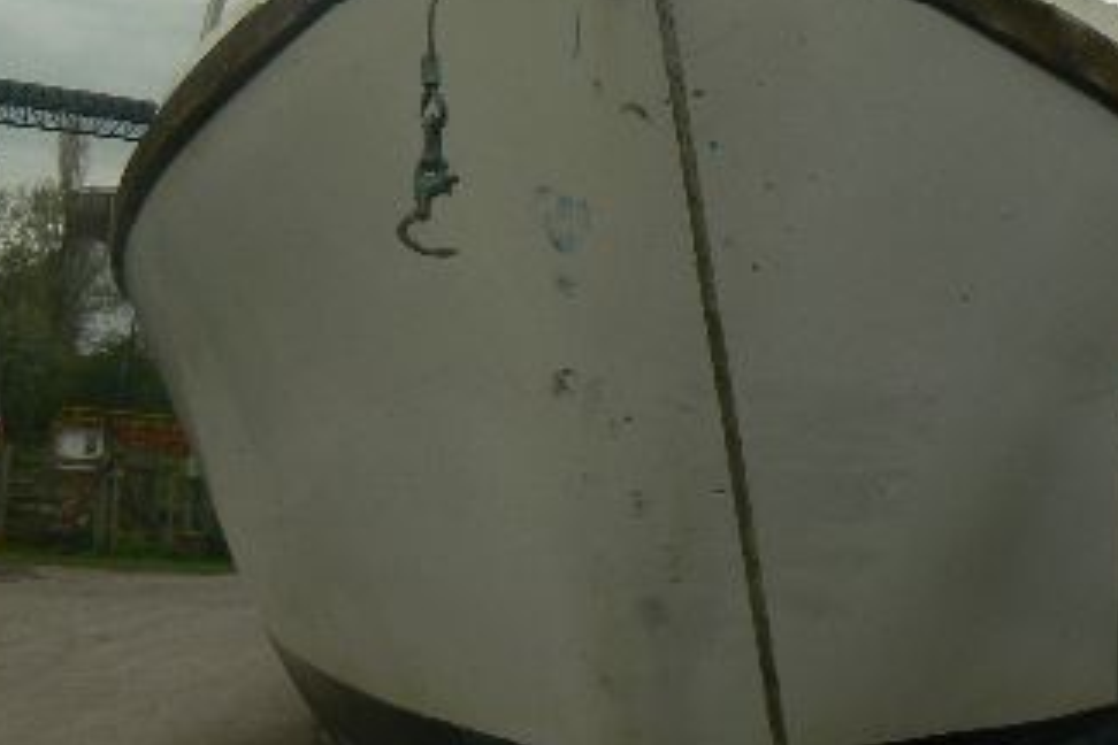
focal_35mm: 74
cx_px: 725
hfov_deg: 27.2
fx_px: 2298
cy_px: 31
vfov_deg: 18.0
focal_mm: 6
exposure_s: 1/250
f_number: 5.6
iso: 80
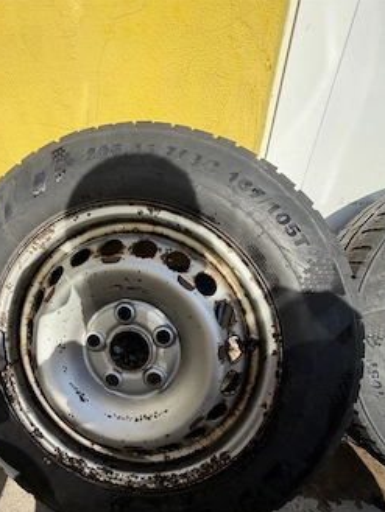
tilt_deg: -35.0
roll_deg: +0.4
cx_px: 164
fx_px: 252
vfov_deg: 89.7
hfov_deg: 74.3
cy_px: 310
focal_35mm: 17
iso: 32
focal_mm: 2.22
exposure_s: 1/770
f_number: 2.2
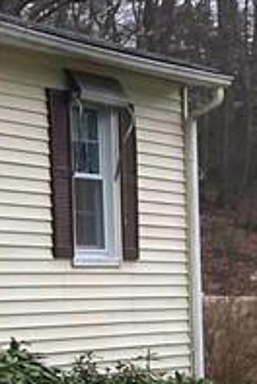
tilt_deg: +0.1
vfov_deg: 13.5
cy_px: 273
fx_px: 1611
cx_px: -676
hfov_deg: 7.3
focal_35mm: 151
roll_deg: +0.4
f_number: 1.8
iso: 125
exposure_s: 1/60
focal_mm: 3.99
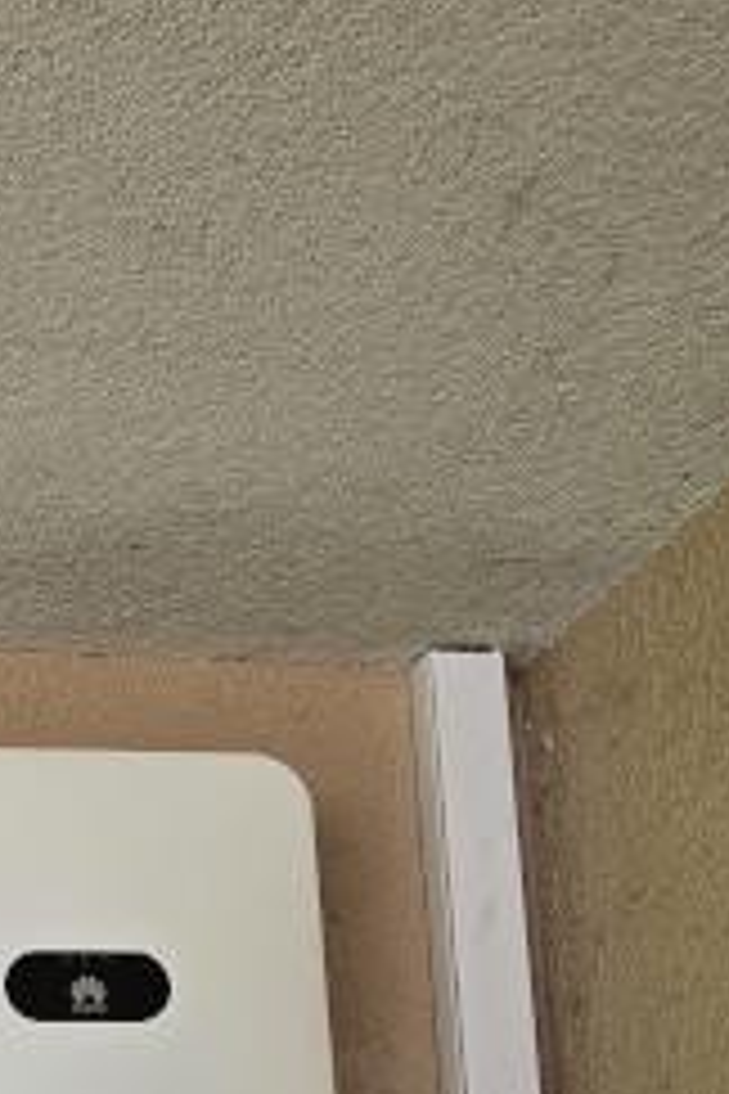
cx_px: -288
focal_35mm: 63
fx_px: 1913
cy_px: 1270
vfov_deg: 28.3
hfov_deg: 19.4
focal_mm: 6.3
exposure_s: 1/100
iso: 12
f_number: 1.7
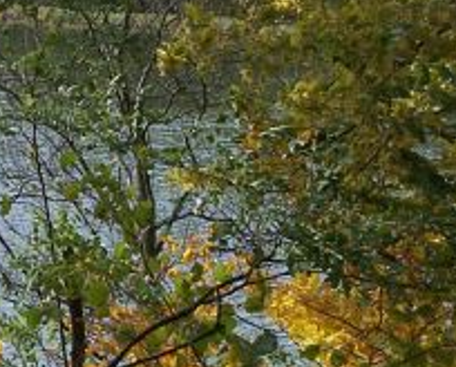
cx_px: 38
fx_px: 2015
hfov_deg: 12.8
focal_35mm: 149
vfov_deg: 10.2
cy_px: -60
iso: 100
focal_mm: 8
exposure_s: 1/500
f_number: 3.4
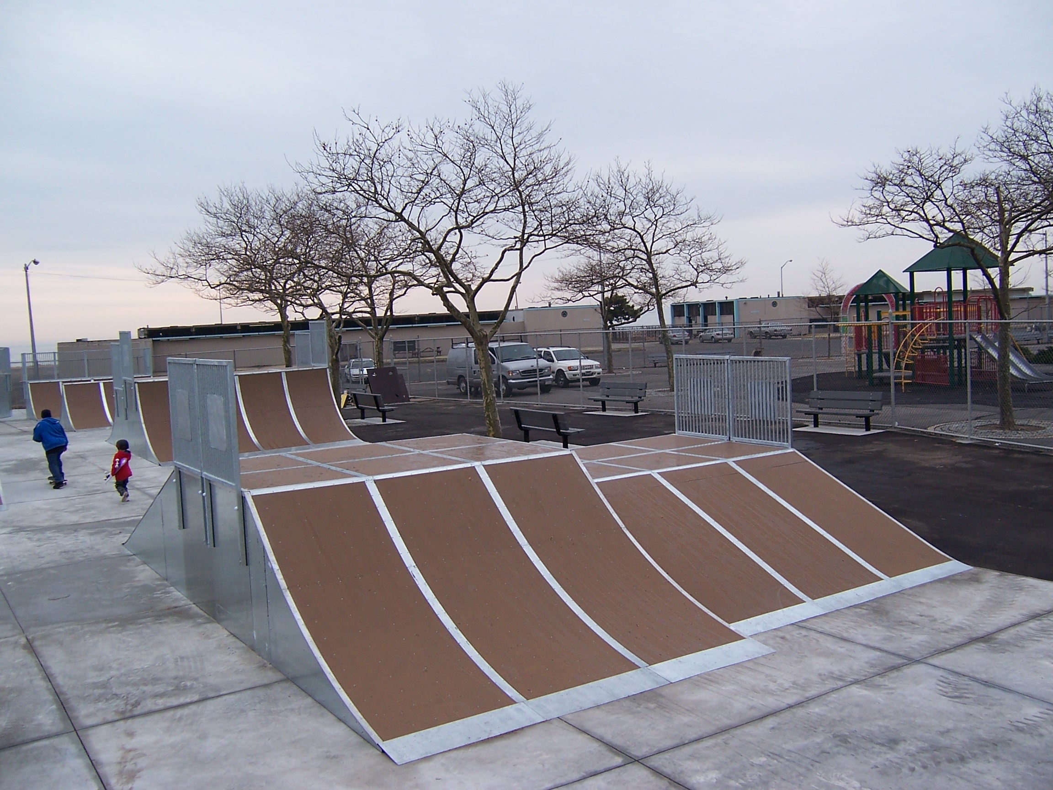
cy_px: 395
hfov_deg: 55.4
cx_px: 526
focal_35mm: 33
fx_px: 1004
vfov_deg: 42.9
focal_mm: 5.5
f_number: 3.4
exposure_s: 1/180
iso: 80
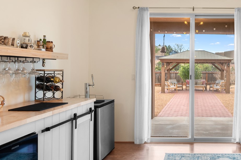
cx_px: 192
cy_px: 65
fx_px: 221
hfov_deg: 53.5
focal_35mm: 33
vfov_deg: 39.8
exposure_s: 1/2.5
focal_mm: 14
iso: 100
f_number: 11
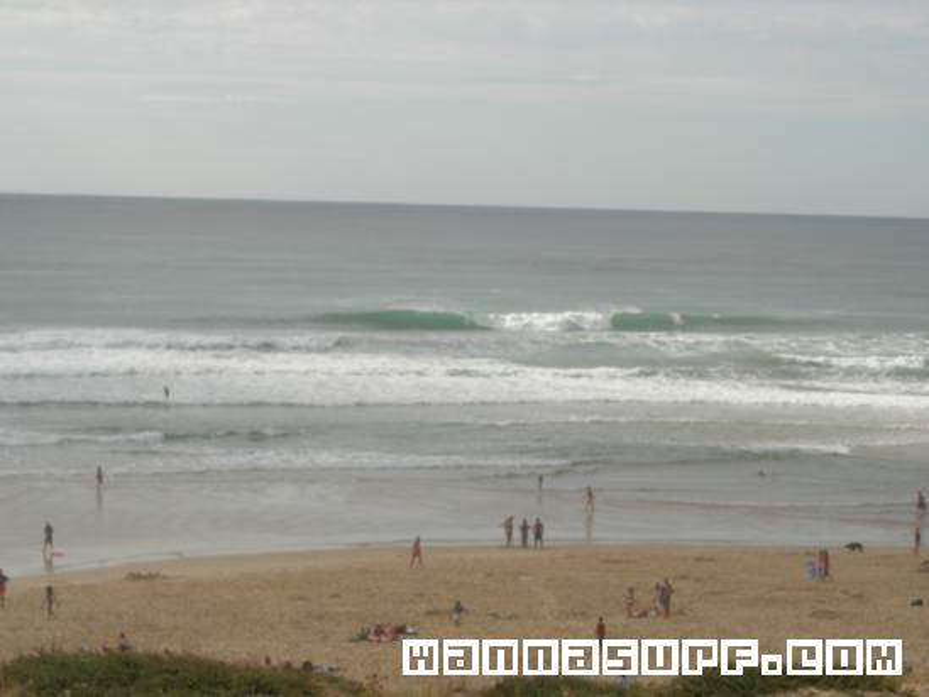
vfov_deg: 13.1
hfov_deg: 17.4
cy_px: 348
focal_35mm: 113
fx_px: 3033
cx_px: 464
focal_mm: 23.4
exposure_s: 1/244
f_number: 8.2
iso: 64
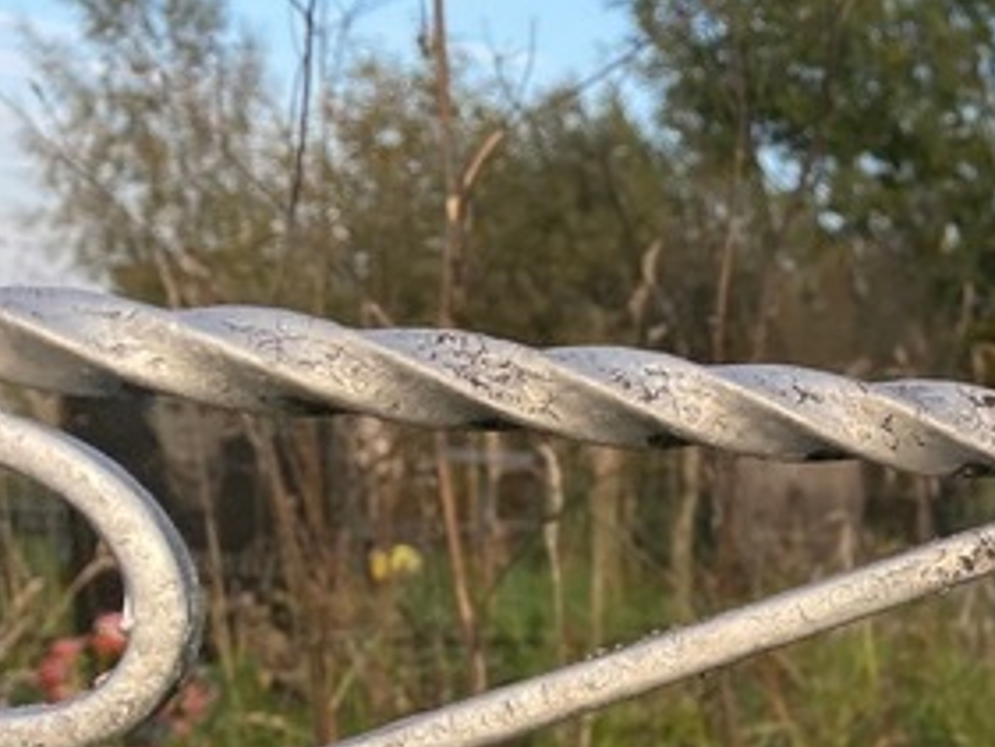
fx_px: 2128
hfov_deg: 22.5
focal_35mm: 74
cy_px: 970
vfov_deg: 18.5
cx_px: 1402
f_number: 1.8
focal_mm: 4.25
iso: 32
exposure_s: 1/845
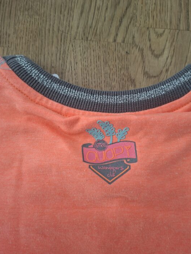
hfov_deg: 53.0
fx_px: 191
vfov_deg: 67.2
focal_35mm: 26
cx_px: 105
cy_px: 136
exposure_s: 1/60
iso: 200
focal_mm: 5.54
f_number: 1.8
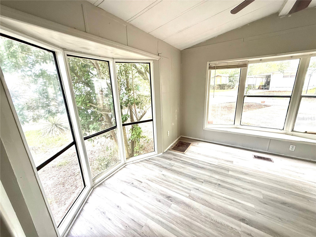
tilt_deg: -14.4
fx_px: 128
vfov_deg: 85.7
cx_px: 158
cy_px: 118
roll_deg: +2.5
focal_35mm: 14
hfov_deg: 102.1
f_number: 2.2
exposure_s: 1/99
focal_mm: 2.22
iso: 200
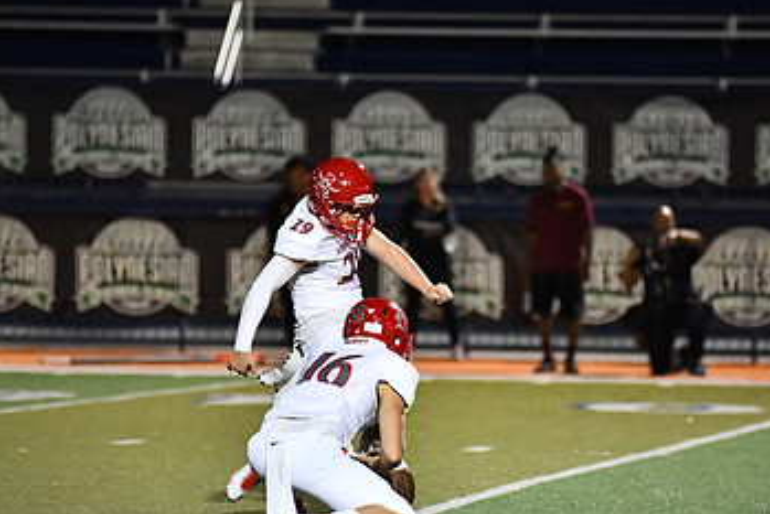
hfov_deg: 6.2
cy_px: 330
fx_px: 7104
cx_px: 441
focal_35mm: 332
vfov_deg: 4.1
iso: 11400
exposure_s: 1/3200
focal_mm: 200
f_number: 2.8
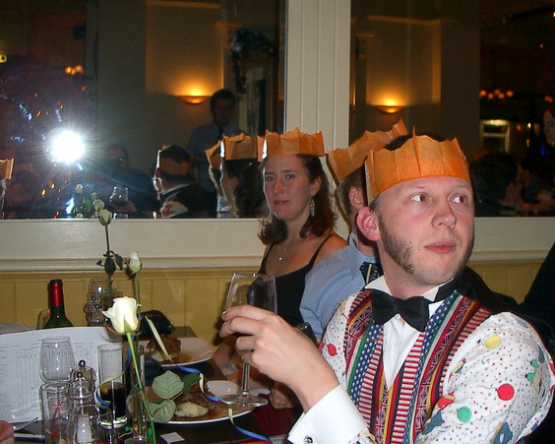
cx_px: 285
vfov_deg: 31.4
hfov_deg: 38.8
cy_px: 223
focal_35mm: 48
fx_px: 788
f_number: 2.6
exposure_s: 1/40
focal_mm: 5.8
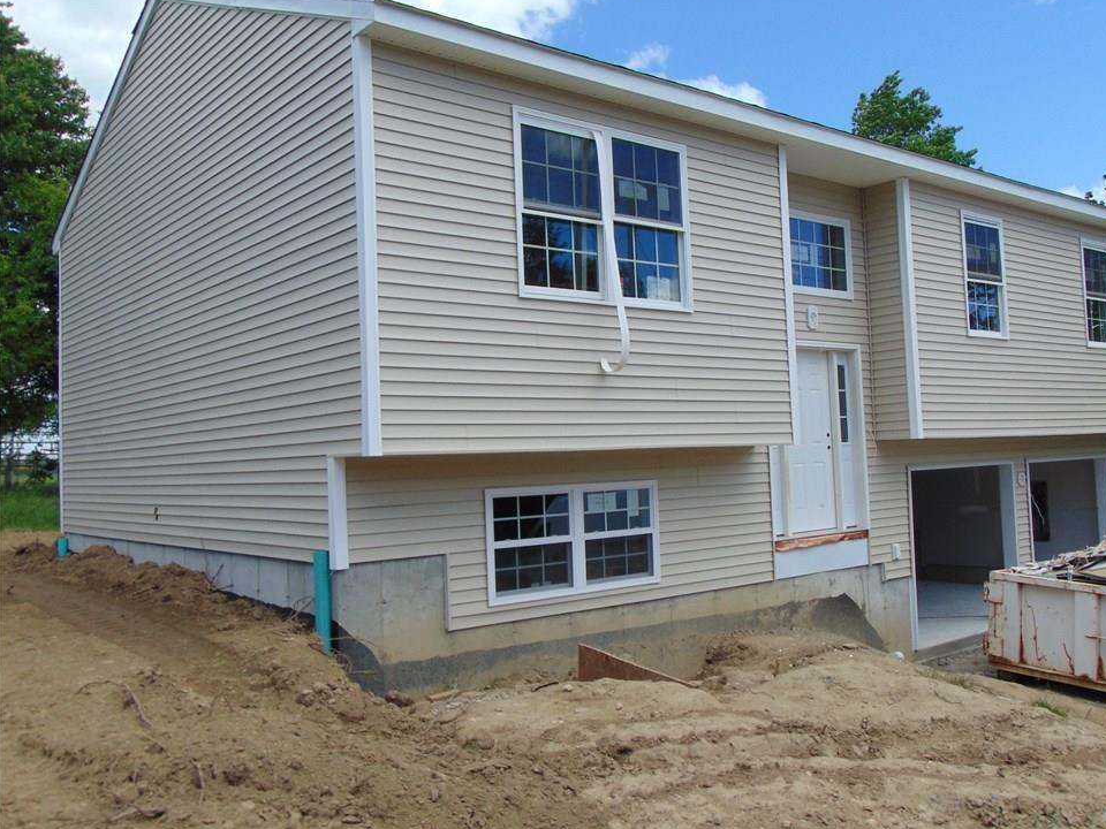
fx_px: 1022
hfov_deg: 56.8
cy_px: 408
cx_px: 586
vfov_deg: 44.2
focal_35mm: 32
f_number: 8
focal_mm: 5.4
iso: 80
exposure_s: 1/200
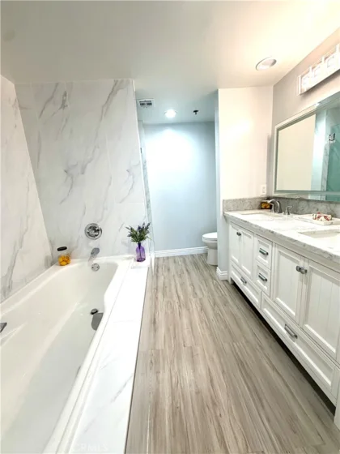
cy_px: 227
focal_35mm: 14
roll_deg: +2.9
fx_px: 183
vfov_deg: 102.1
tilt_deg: -12.5
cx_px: 170
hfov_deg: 85.7
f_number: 2.2
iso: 125
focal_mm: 2.22
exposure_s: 1/120
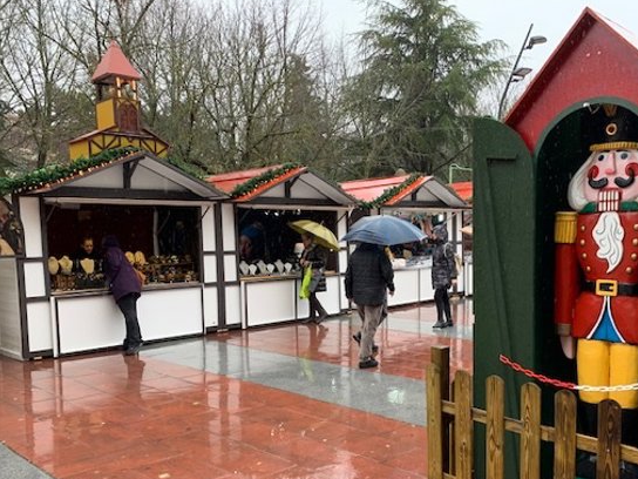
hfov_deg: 55.1
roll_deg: -0.6
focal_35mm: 33
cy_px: 294
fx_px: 608
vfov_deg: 42.7
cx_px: 366
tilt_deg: -5.8
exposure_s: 1/122
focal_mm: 4.25
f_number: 1.8
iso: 32
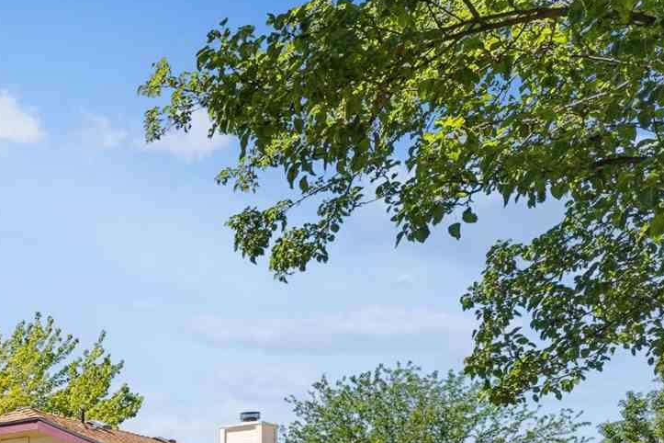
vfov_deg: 17.6
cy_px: 642
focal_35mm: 70
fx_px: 1293
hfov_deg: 23.0
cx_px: -344
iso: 400
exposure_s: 1/125
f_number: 13
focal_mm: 16.5
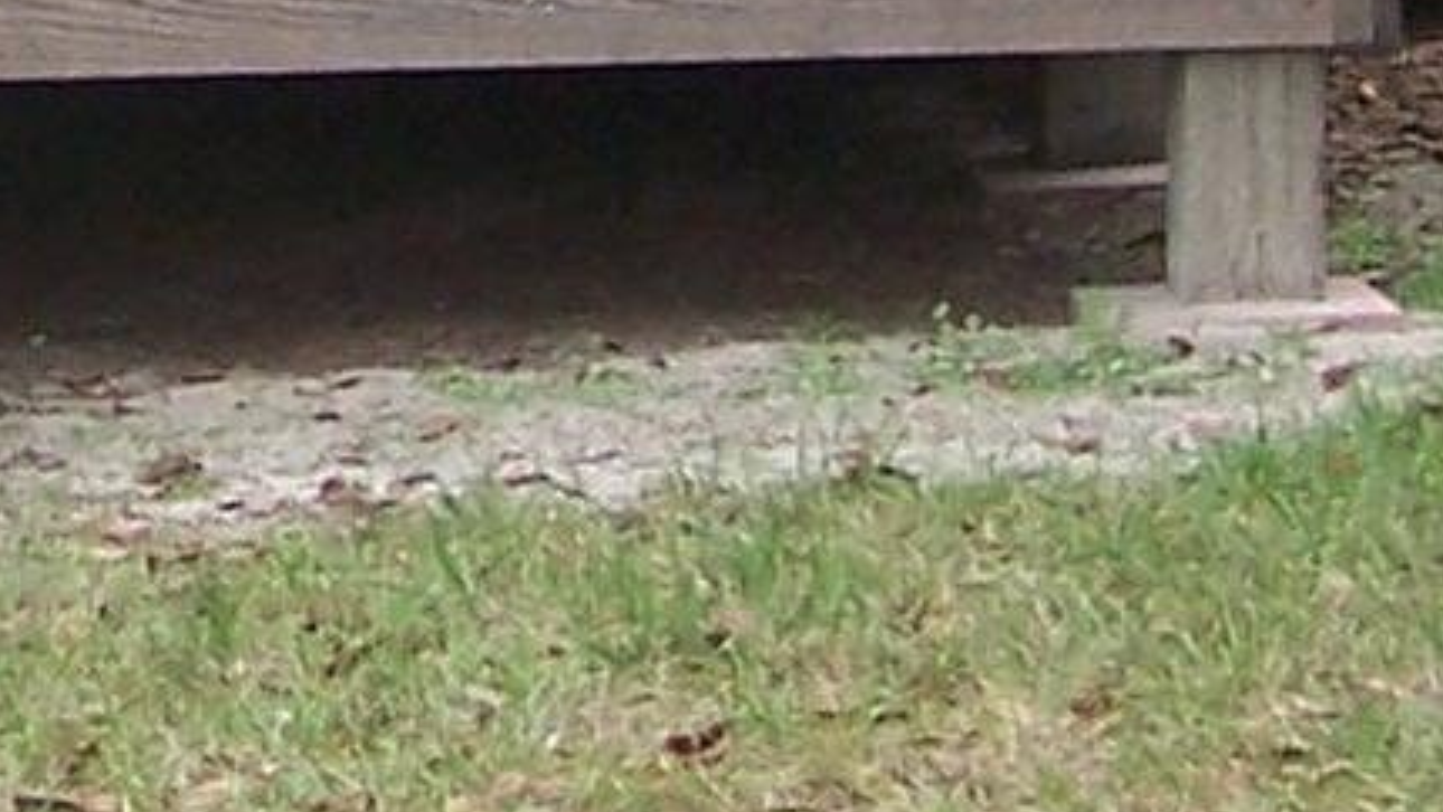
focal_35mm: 248
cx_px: -544
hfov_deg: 8.5
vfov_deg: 4.8
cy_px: -1087
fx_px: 9490
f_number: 2.8
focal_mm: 6.3
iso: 80
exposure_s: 1/100
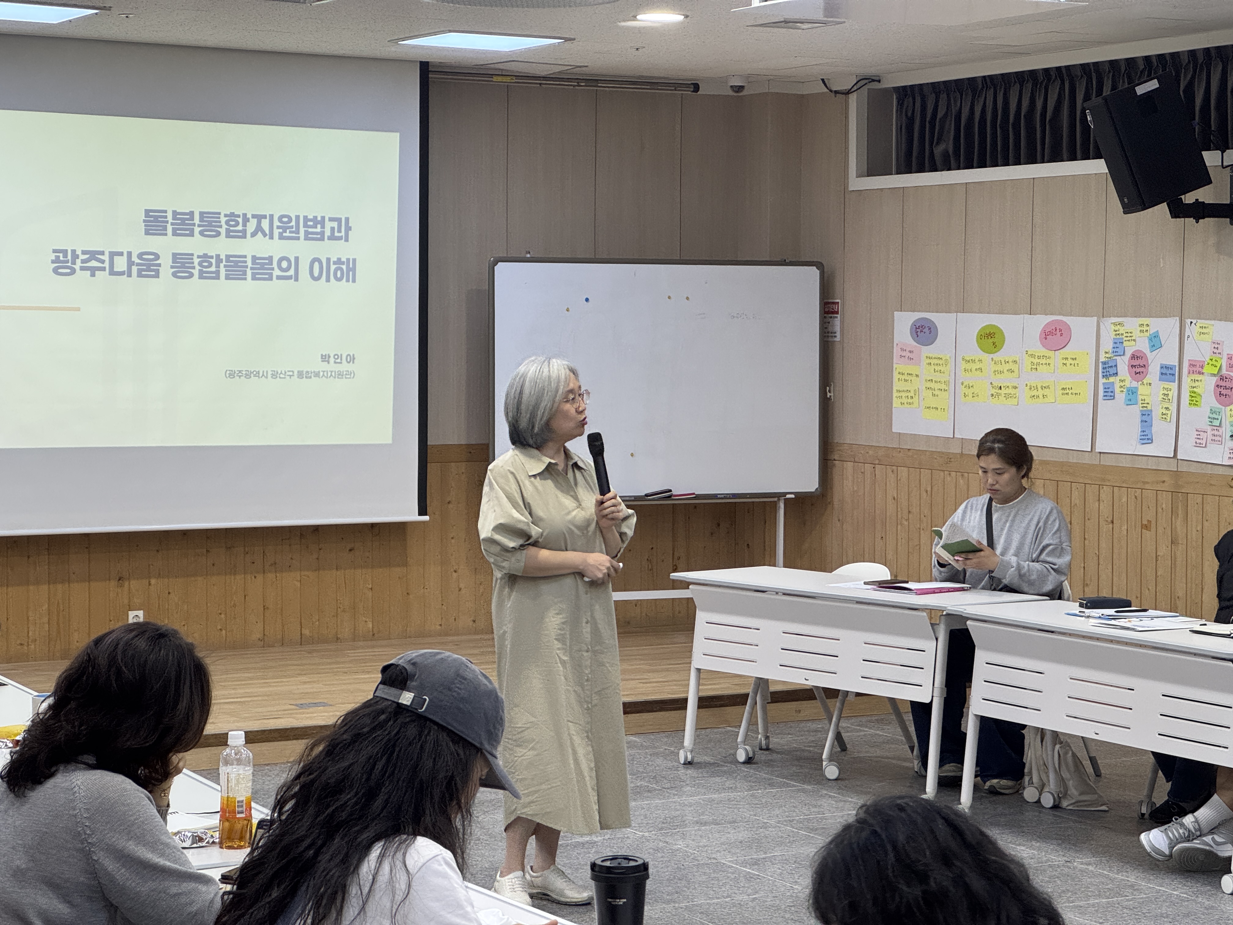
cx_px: 616
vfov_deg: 19.1
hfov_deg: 25.3
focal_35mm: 77
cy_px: 462
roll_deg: -0.1
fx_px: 2743
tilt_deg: -4.0
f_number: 2.8
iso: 200
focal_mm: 9
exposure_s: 1/120
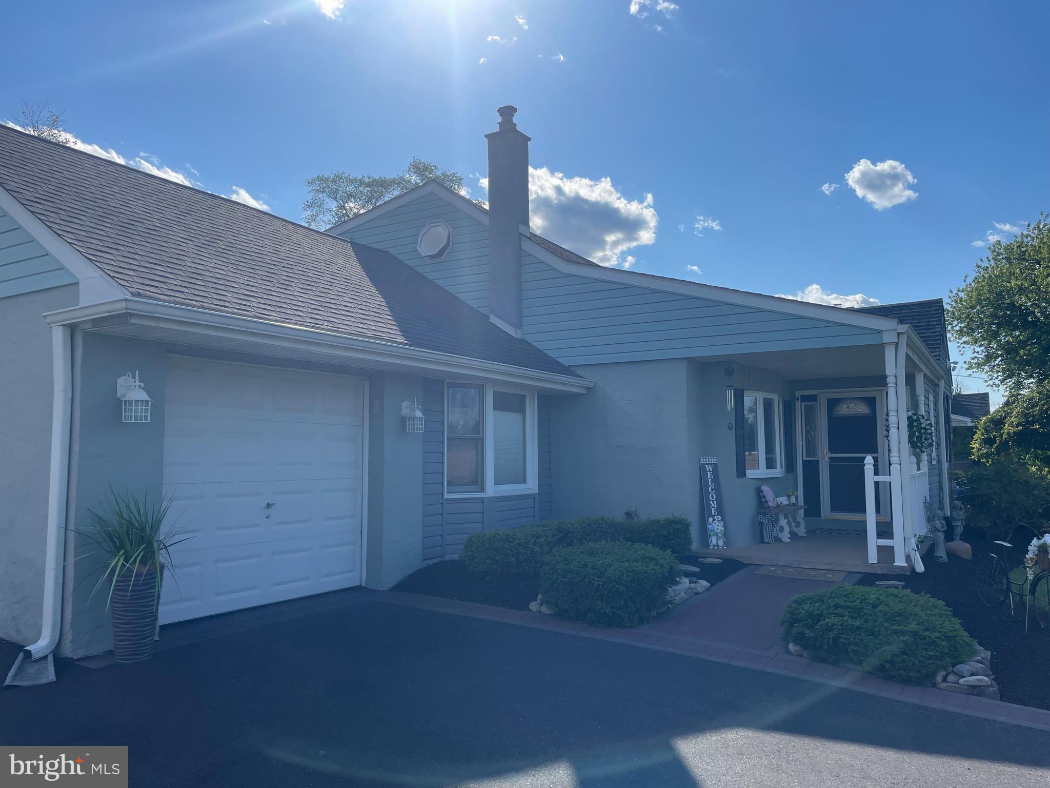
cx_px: 525
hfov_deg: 67.3
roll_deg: +0.6
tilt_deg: +5.3
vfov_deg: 53.1
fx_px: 789
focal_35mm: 26
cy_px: 394
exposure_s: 1/5051
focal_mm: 4.2
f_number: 1.6
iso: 32
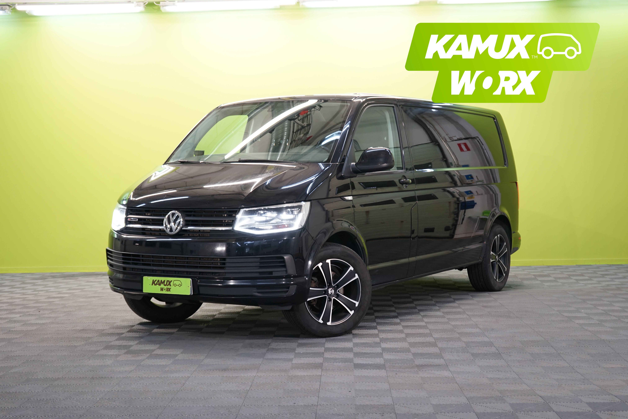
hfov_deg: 36.9
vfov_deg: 25.1
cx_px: 314
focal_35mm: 54
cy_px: 210
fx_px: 942
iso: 500
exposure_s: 1/20
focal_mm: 54
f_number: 5.6
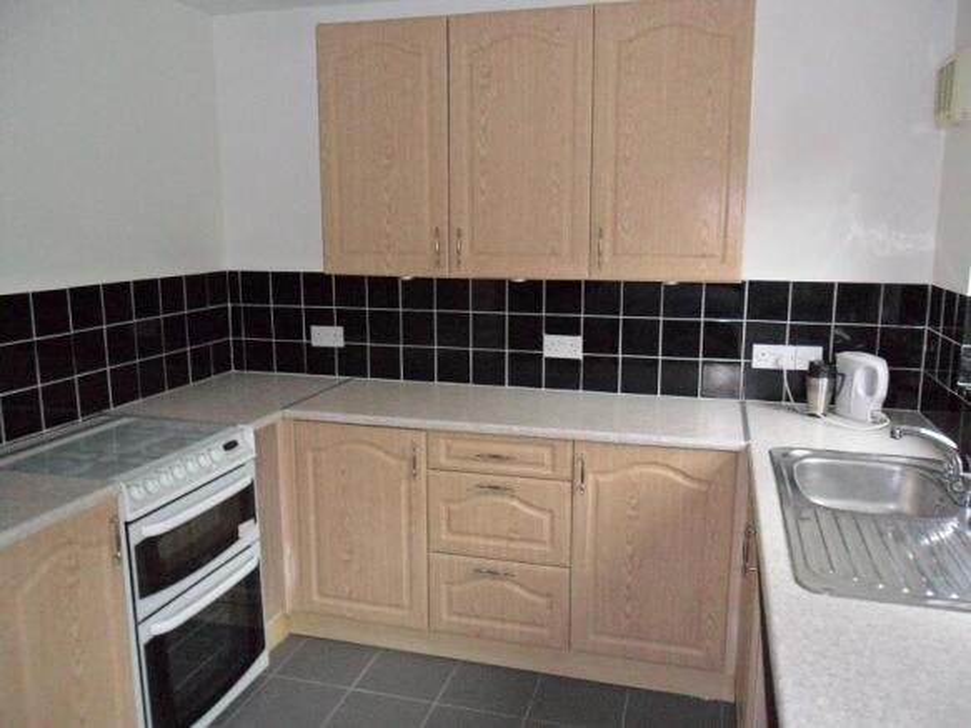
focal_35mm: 27
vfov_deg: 51.3
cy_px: 364
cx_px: 486
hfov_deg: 65.3
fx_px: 757
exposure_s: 1/15
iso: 400
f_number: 3.5
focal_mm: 4.9
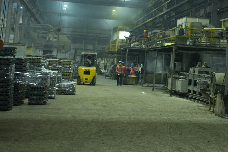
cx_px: 223
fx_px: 469
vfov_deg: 18.1
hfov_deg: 26.1
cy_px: 10
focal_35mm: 74
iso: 1250
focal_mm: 35
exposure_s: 1/125
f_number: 1.8
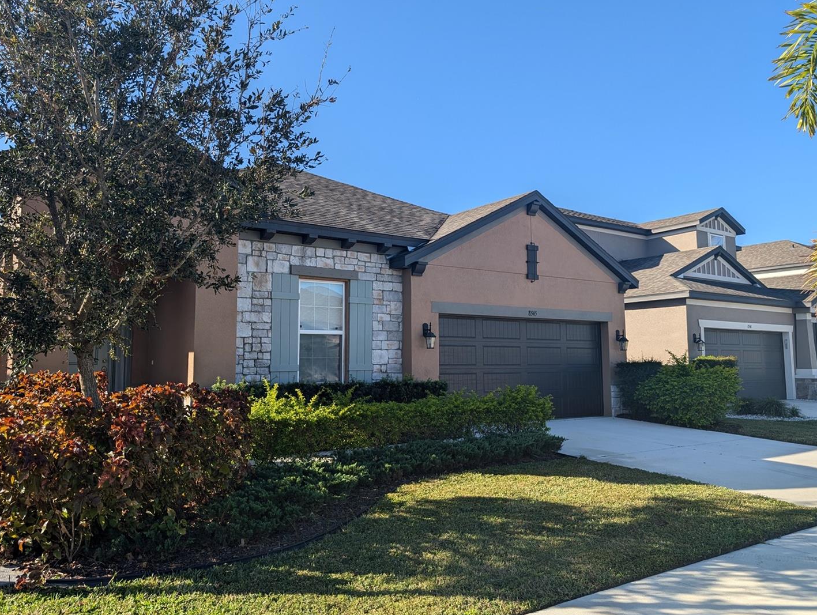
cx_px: 405
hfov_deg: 65.2
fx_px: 638
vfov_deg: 51.4
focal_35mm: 27
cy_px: 289
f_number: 1.68
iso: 18
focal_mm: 6.9
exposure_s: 1/536
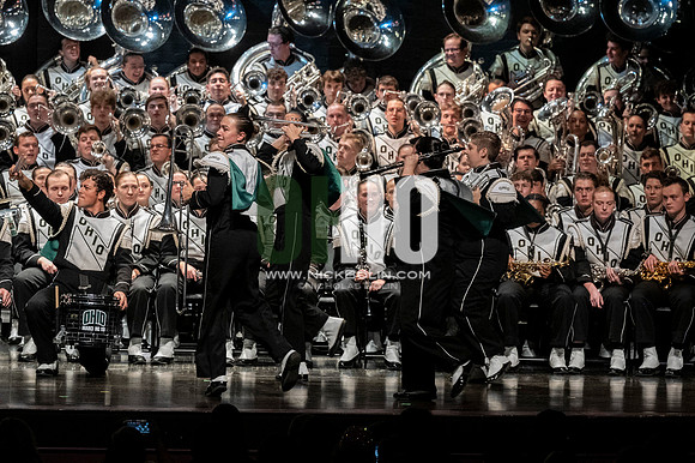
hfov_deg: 9.8
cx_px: 348
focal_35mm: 210
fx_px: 4052
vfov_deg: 6.5
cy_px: 232
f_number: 4
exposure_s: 1/500
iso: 4000
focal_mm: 140
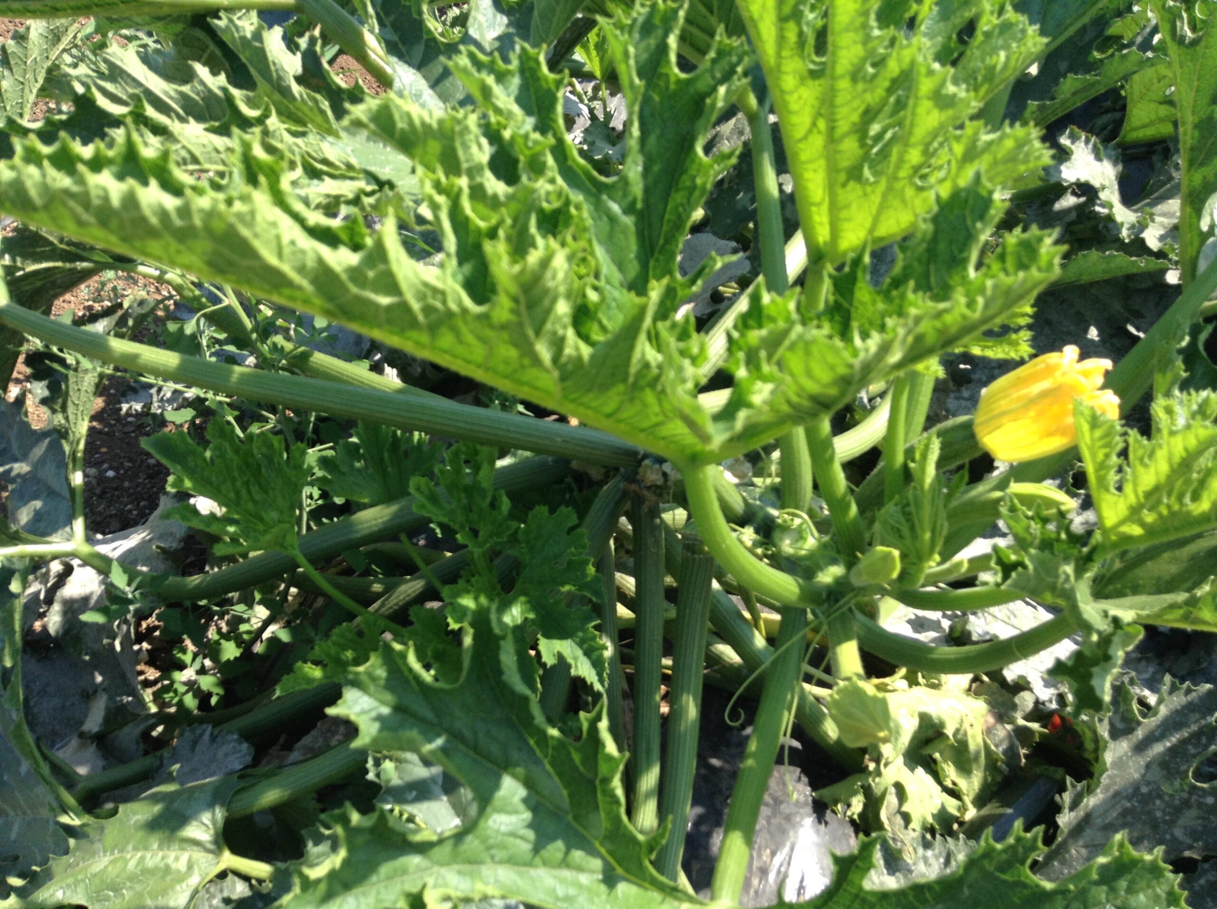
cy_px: 454
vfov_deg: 42.8
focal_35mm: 33
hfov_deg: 55.4
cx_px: 608
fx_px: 1158
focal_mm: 3.3
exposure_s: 1/495
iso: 25
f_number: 2.4
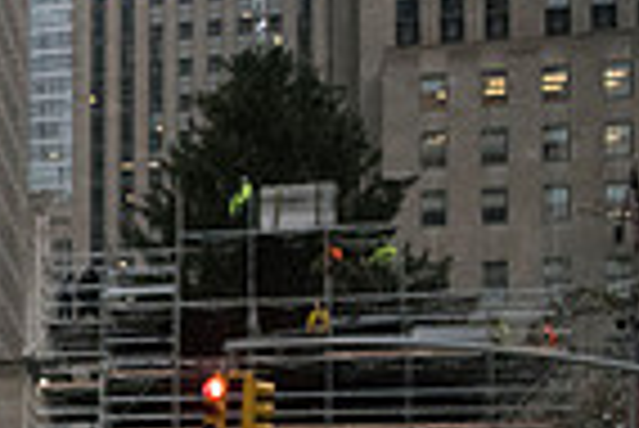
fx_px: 2026
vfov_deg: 11.6
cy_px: 628
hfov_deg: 15.5
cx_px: -495
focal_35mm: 114
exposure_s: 1/4000
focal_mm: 28
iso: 10000
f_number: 2.8
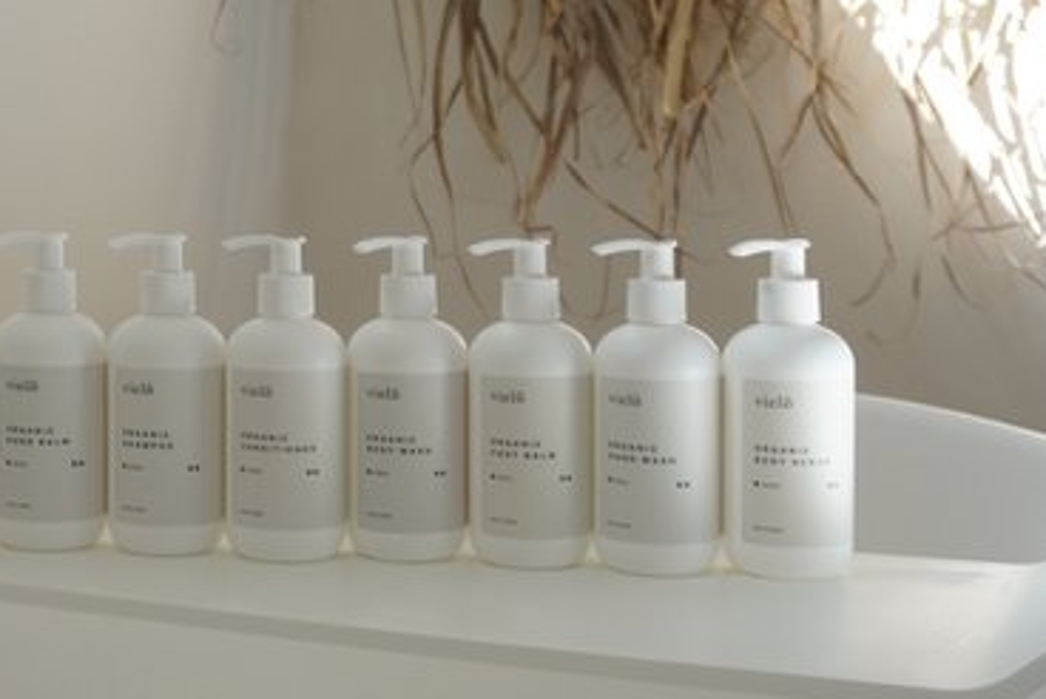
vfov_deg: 18.1
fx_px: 2183
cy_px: 163
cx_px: 153
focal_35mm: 75
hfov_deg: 26.3
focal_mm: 23
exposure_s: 1/80
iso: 200
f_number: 4
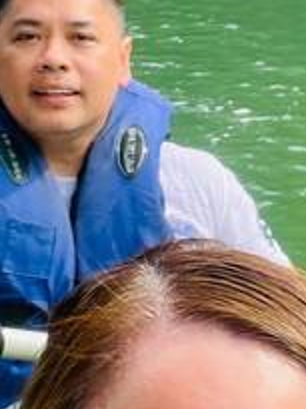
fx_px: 1108
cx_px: 192
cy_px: 158
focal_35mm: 94
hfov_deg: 15.7
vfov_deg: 20.8
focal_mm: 2.71
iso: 32
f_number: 2.2
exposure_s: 1/304
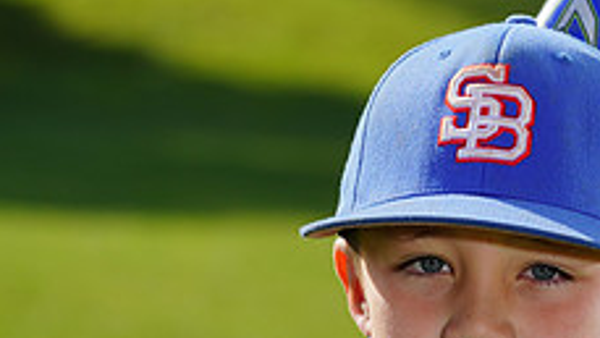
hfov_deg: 4.1
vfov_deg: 2.3
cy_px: 445
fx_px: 8355
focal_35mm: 525
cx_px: 397
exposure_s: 1/250
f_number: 9
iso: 100
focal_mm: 198
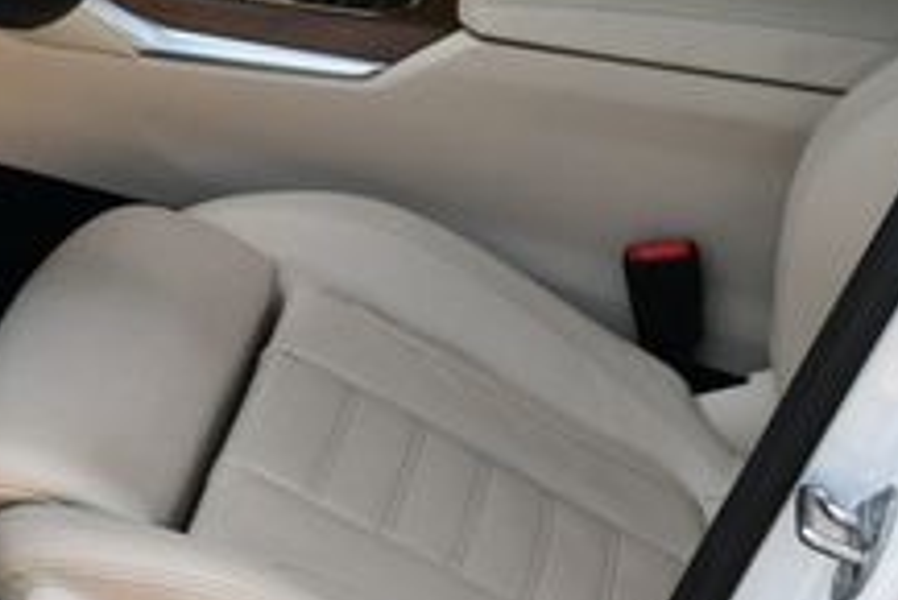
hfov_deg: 19.0
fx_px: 2646
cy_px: 95
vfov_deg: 12.9
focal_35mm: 106
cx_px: 132
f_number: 5.6
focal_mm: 18
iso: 320
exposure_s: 1/250
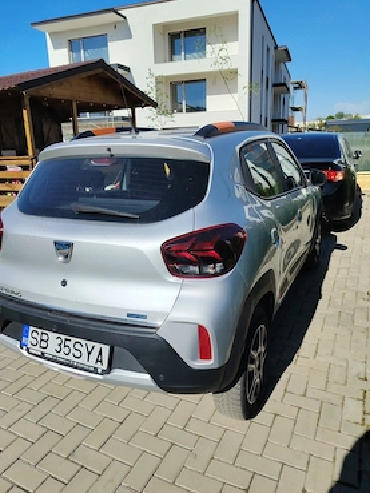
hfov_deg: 53.0
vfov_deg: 67.3
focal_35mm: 26
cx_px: 172
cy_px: 255
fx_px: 370
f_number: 1.75
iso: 100
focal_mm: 5.25
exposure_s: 1/2087
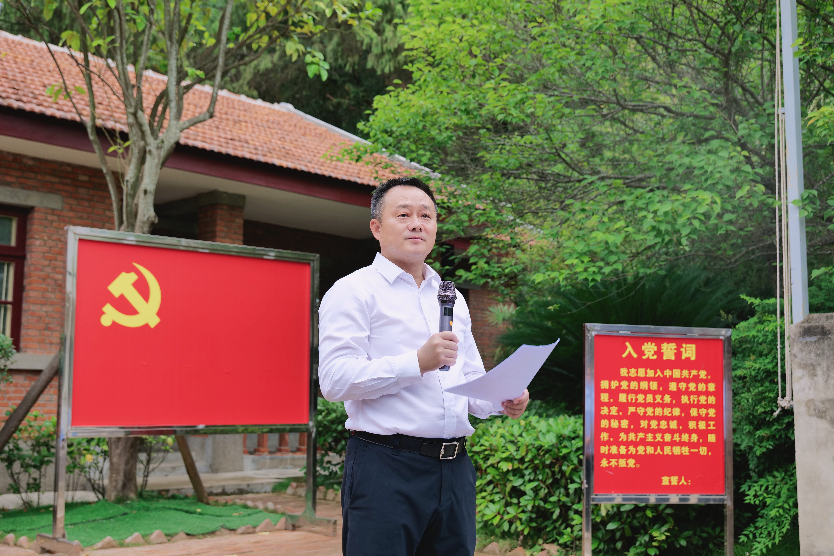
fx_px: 1019
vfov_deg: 30.5
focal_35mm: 44
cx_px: 417
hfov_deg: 44.5
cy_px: 278
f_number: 5
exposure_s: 1/160
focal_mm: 44
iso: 100
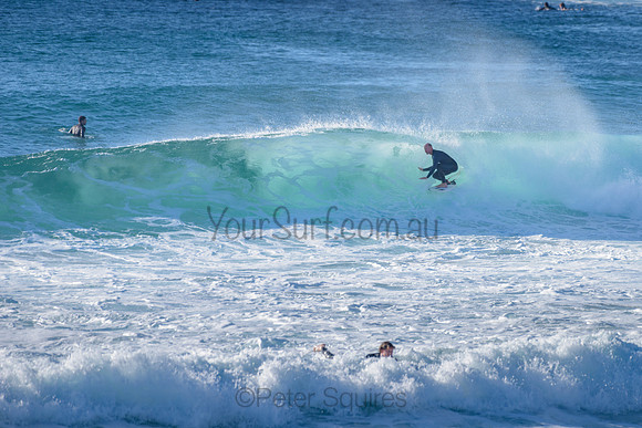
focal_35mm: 613
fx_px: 10932
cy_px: 166
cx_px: 393
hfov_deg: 3.4
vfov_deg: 2.2
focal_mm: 500
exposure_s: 1/2000
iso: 360
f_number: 5.6
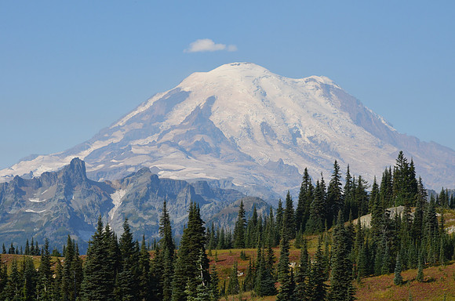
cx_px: 228
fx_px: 1324
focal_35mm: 105
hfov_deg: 19.5
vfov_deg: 13.0
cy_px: 150
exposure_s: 1/1600
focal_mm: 70
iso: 400
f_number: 7.1
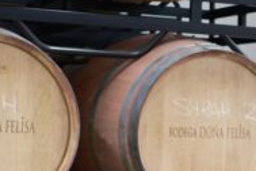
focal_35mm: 142
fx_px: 1010
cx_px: 343
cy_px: 155
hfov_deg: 13.8
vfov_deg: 9.6
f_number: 2.2
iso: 1250
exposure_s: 1/200
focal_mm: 23
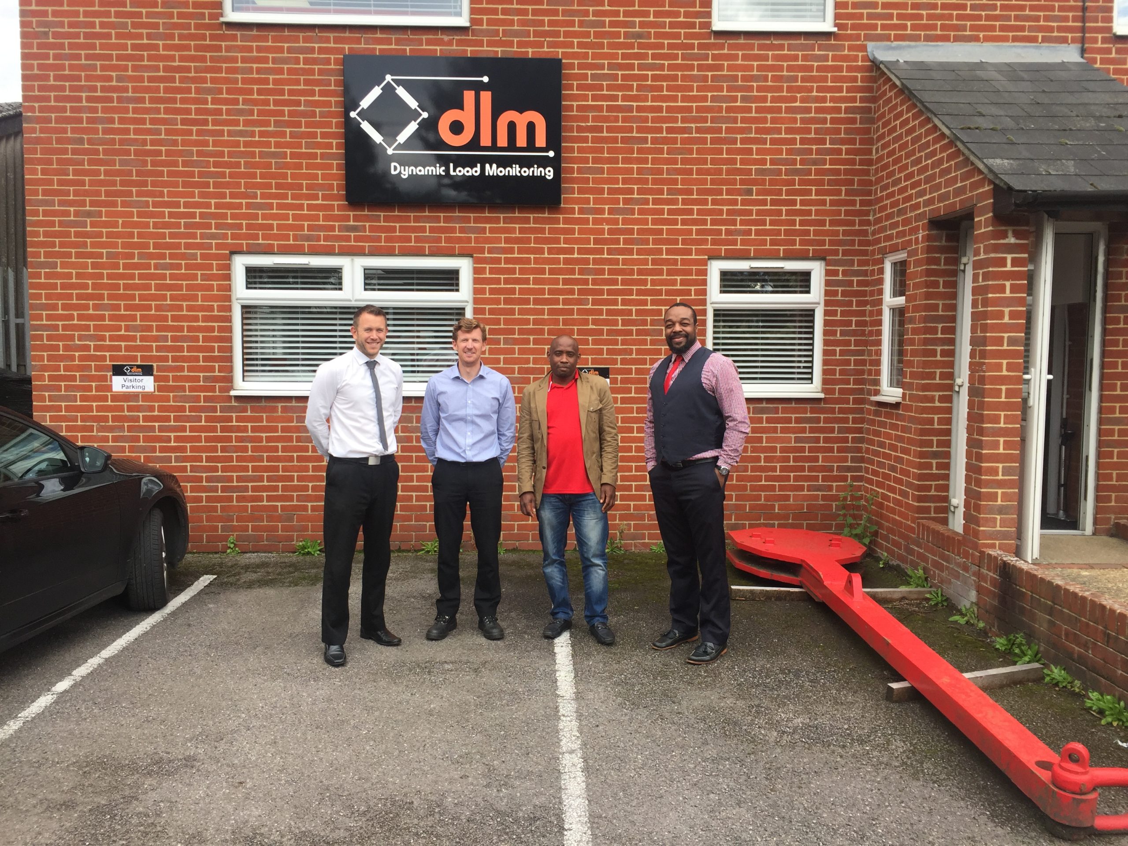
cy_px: 423
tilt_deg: -3.0
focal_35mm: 29
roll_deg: -1.6
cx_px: 564
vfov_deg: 48.2
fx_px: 945
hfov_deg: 61.7
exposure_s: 1/542
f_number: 2.2
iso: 32
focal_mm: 4.15
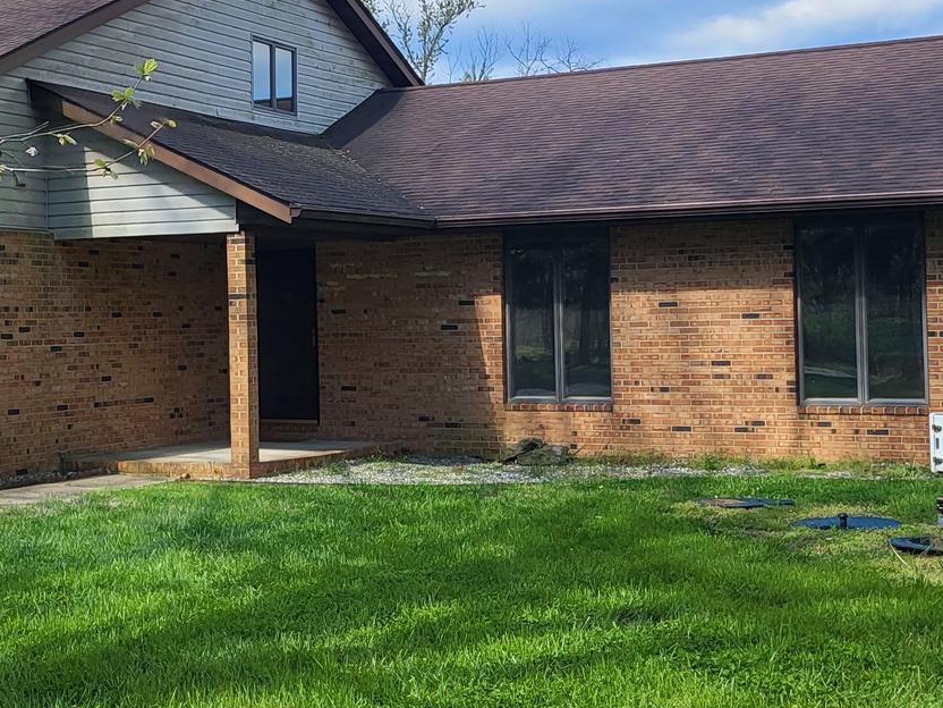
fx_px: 1743
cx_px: 189
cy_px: 263
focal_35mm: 64
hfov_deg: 29.6
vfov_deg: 22.9
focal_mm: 5.4
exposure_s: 1/1567
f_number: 1.8
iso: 40
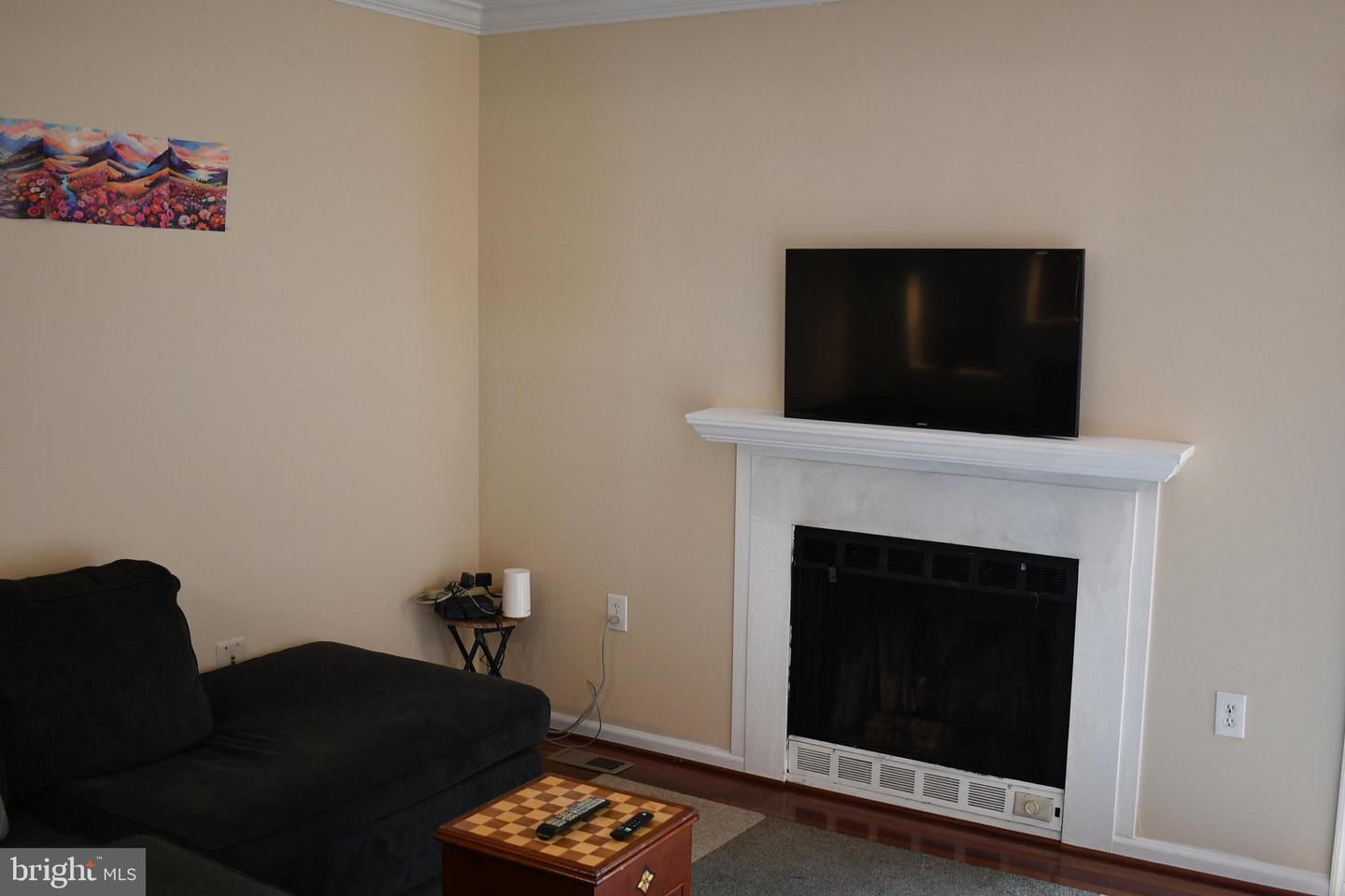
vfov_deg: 36.9
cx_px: 672
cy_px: 448
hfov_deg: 53.1
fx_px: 1345
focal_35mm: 36
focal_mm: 18
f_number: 3.5
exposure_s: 1/25
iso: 640
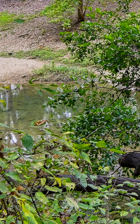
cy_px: 55
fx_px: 458
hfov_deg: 15.9
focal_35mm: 75
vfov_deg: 27.1
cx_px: 212
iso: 125
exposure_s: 1/13
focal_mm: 14
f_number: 7.1
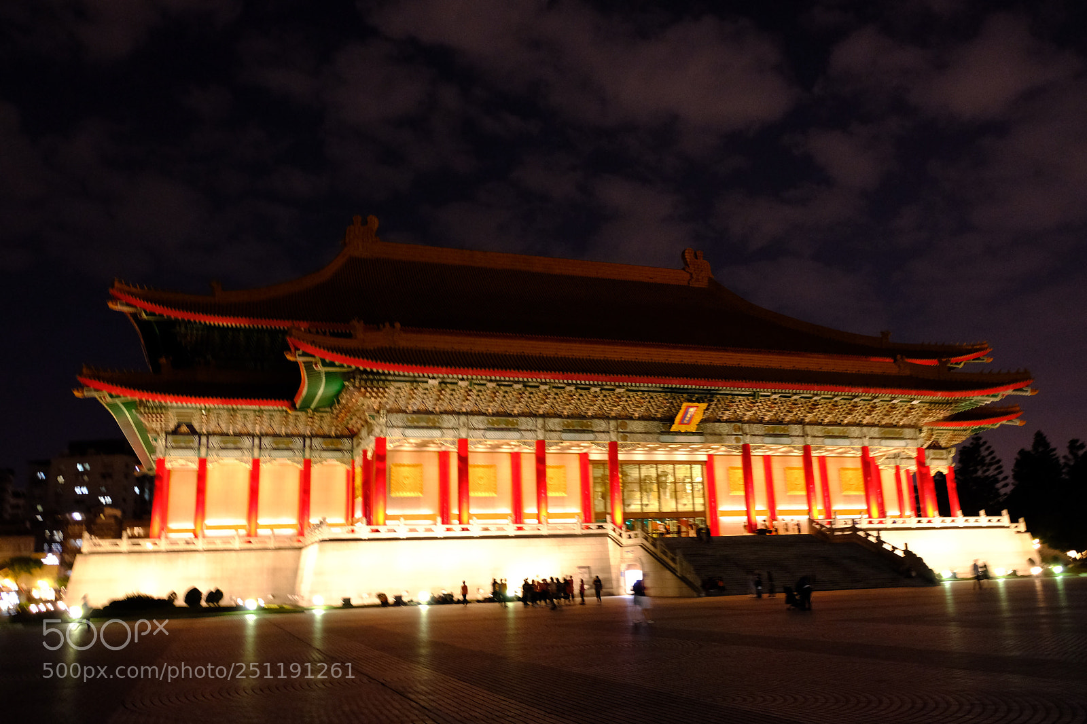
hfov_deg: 63.7
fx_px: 875
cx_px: 544
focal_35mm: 29
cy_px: 362
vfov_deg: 44.9
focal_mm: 19.2
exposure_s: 1/4
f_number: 5
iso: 2000
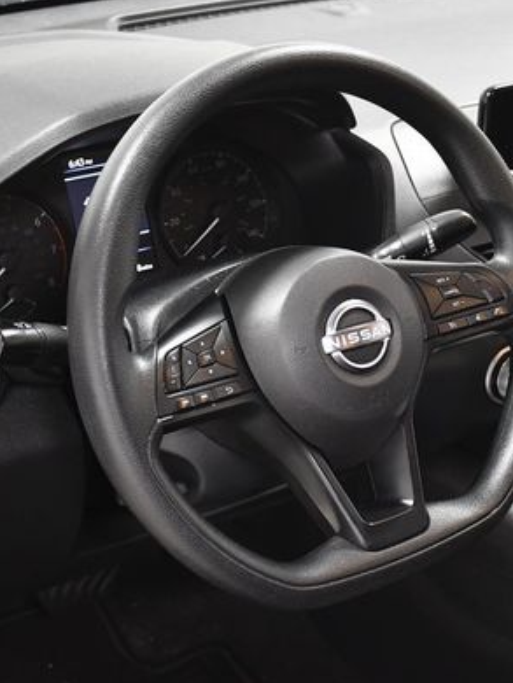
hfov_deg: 20.6
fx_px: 1401
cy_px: 335
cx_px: 375
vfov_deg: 27.4
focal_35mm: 71
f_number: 4.5
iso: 2500
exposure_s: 1/100
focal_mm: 30
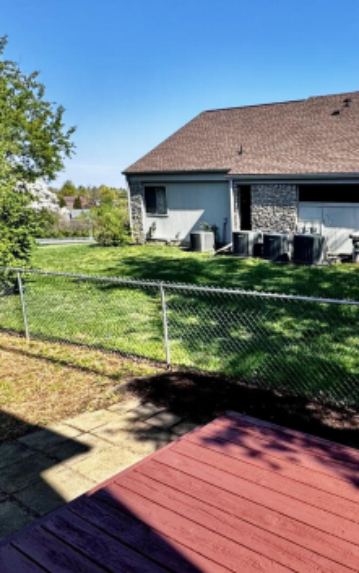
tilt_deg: -11.7
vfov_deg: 66.4
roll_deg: -0.9
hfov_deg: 41.1
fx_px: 438
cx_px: 323
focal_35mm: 28
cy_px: 295
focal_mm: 2.22
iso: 40
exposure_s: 1/787
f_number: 2.2
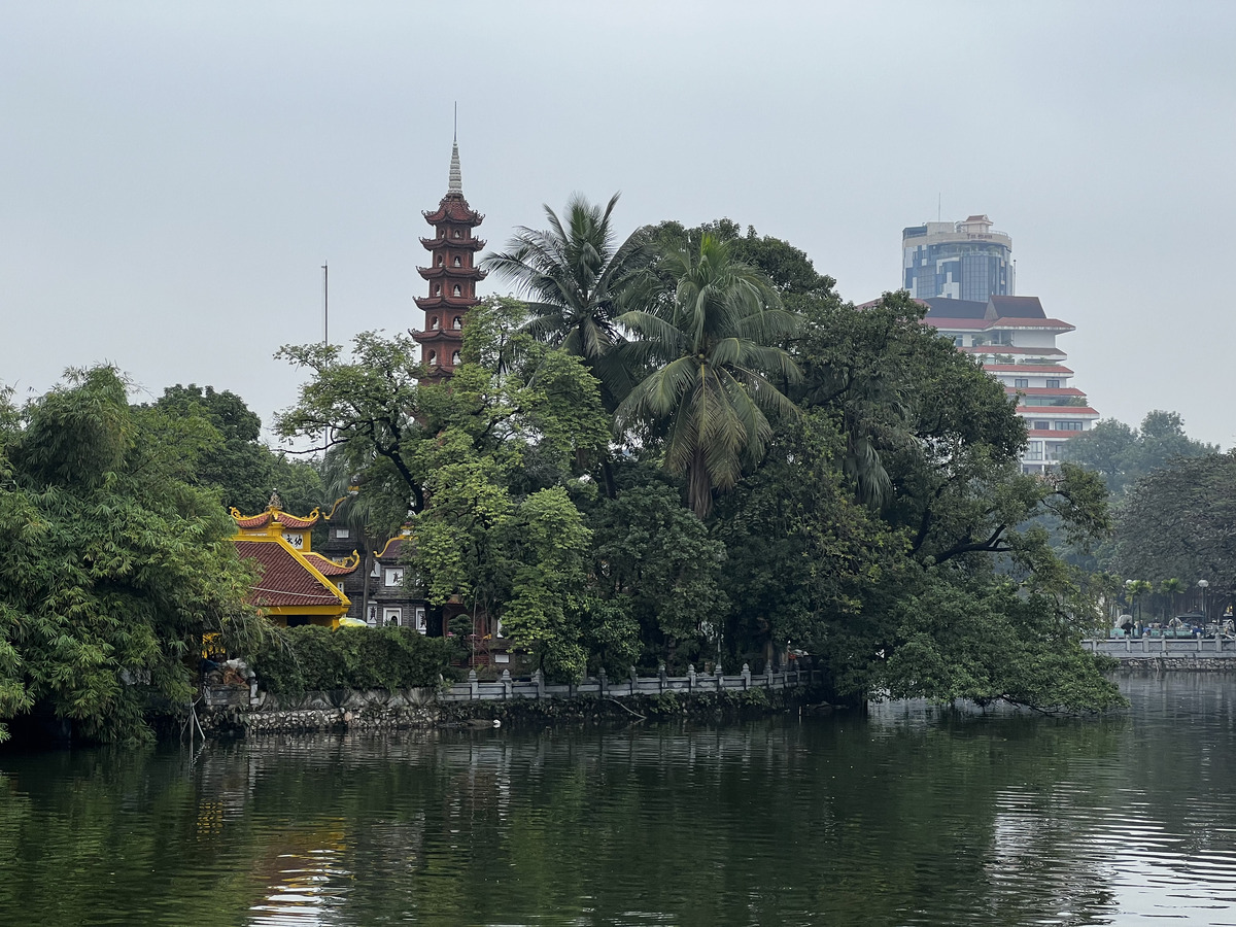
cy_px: 464
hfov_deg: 25.3
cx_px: 618
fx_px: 2749
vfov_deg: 19.1
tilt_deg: +3.3
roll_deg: -0.3
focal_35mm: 77
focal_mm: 9
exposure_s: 1/149
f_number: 2.8
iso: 32
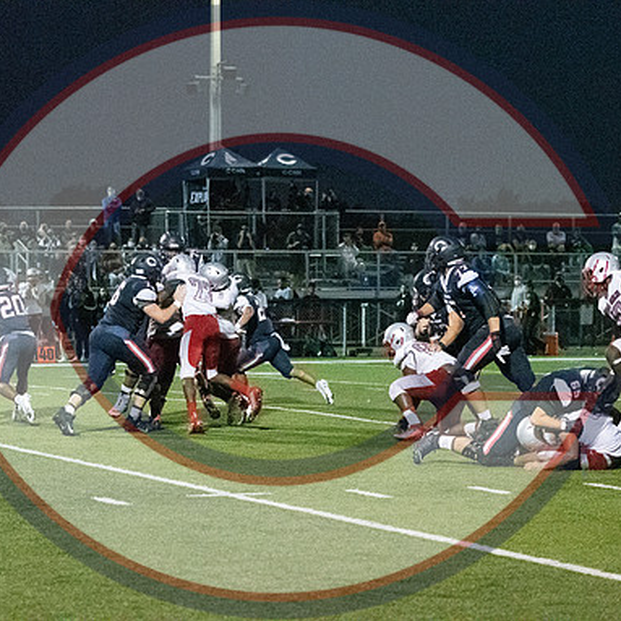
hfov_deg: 12.9
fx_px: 2740
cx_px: 271
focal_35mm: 135
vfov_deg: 12.9
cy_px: 309
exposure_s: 1/3200
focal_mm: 70
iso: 45600
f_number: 2.8
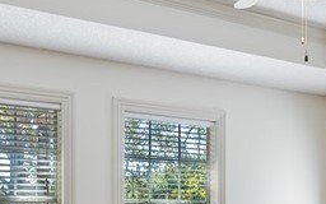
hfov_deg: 29.1
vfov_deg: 17.8
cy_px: 253
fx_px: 613
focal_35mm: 69
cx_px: 262
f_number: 8
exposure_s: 1/6
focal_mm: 16
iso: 160
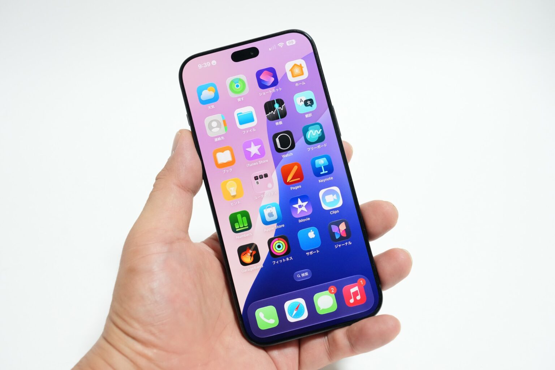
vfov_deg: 31.2
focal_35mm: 43
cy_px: 185
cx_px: 278
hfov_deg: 45.4
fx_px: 663
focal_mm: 43
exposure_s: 1/25
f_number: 8
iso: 3200
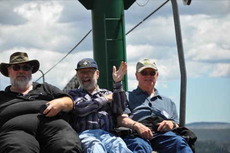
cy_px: 76
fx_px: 1005
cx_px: 115
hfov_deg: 13.1
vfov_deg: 8.7
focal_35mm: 158
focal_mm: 105
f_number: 7.1
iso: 200
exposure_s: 1/800
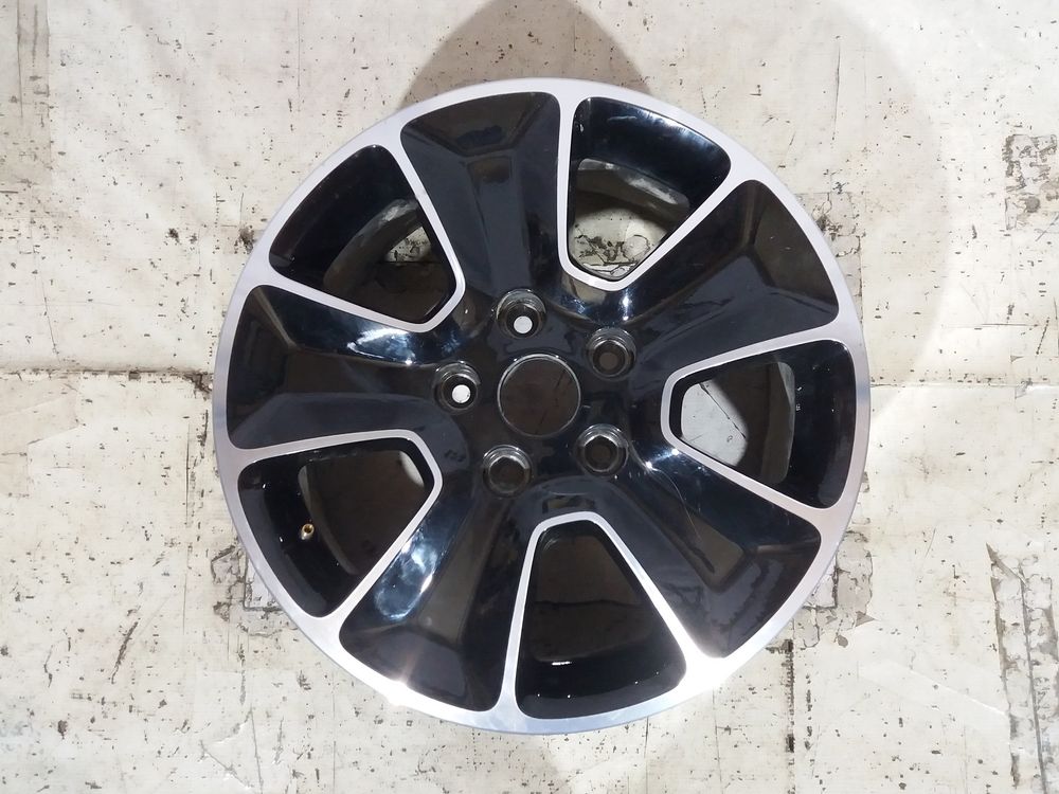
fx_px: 857
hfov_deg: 63.4
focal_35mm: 28
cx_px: 530
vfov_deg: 49.7
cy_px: 397
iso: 200
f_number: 1.9
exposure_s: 1/17
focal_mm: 3.7
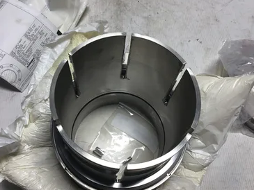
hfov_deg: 53.9
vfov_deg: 41.8
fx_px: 250
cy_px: 95
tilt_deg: -63.7
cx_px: 125
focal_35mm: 34
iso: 25
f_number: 2.4
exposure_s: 1/143
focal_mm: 3.3
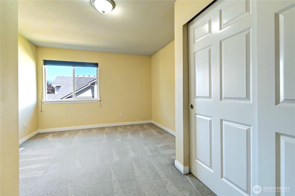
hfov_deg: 100.4
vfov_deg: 77.3
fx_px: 123
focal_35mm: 15
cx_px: 148
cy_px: 98
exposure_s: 1/15
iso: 3200
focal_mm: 10
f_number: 11
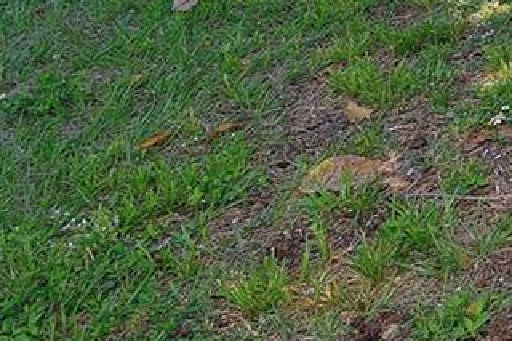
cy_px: -354
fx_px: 1066
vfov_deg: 14.7
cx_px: 1013
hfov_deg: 18.4
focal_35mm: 75
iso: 200
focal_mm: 10
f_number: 10
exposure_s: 1/200
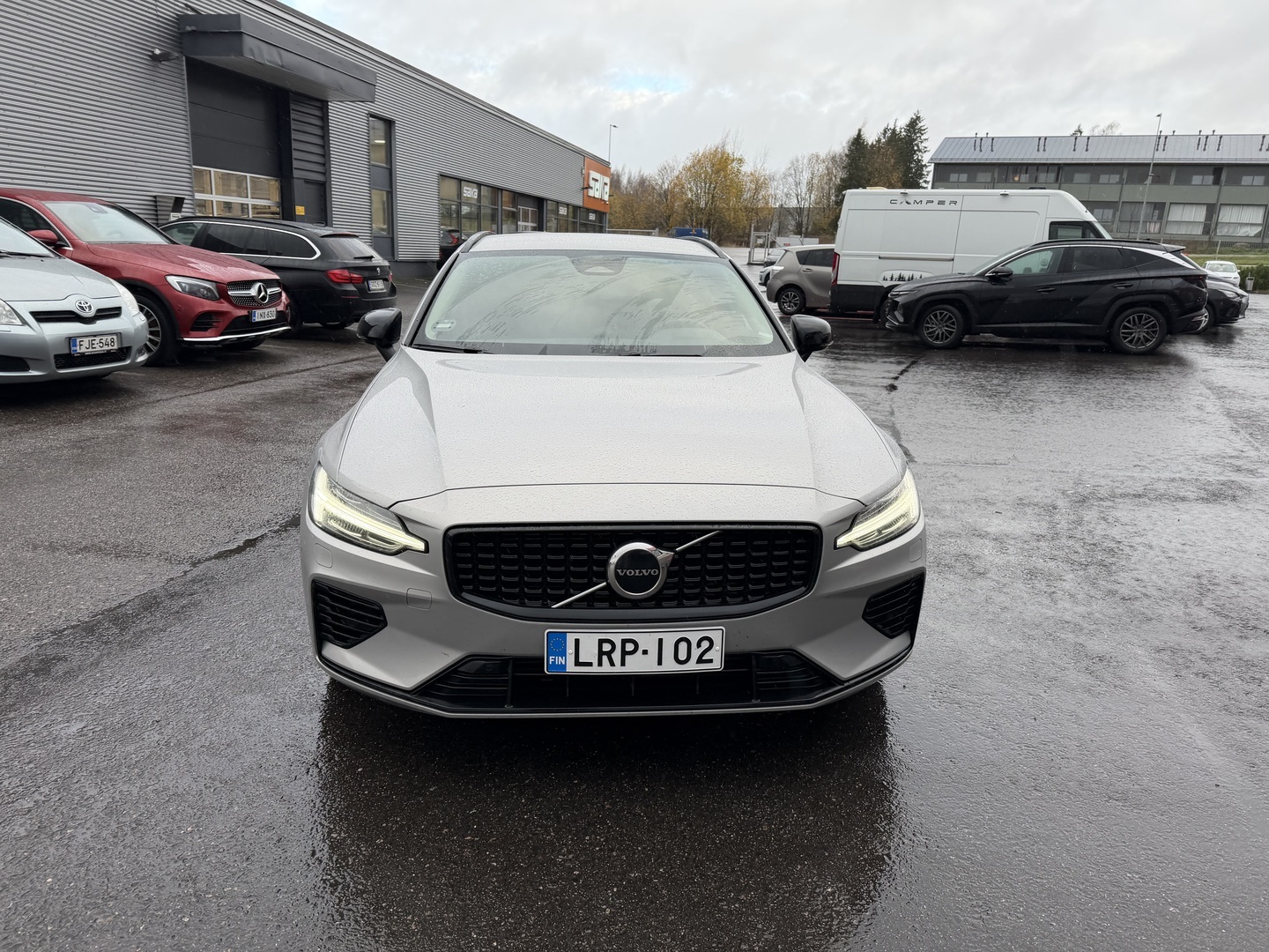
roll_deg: -5.2
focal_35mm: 24
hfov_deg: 71.6
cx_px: 634
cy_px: 476
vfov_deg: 56.8
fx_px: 880
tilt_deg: -12.9
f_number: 1.78
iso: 80
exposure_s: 1/385
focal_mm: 6.76
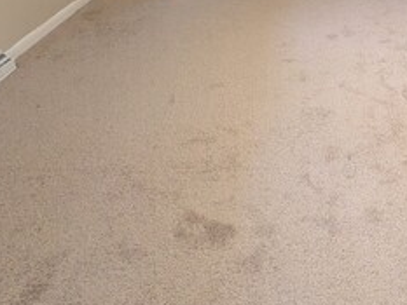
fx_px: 471
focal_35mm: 40
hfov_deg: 42.8
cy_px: -31
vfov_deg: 31.8
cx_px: 368
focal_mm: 1.83
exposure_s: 1/24
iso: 137
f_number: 2.2
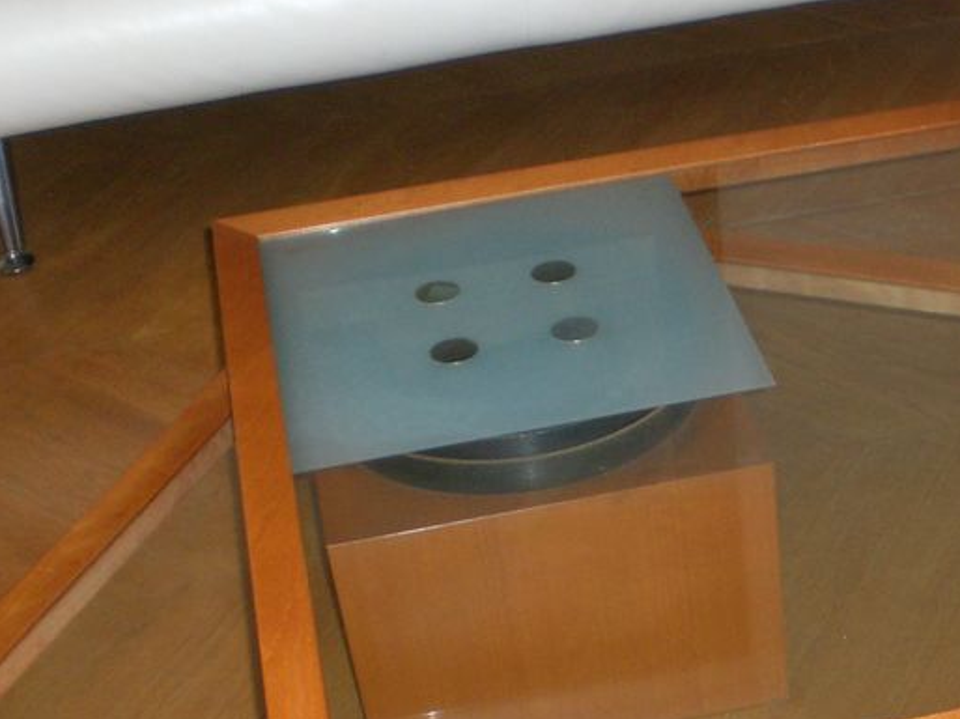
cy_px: 652
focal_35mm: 74
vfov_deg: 19.5
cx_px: 839
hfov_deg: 25.6
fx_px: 2051
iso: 200
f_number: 3.1
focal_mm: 6.3
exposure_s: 1/60
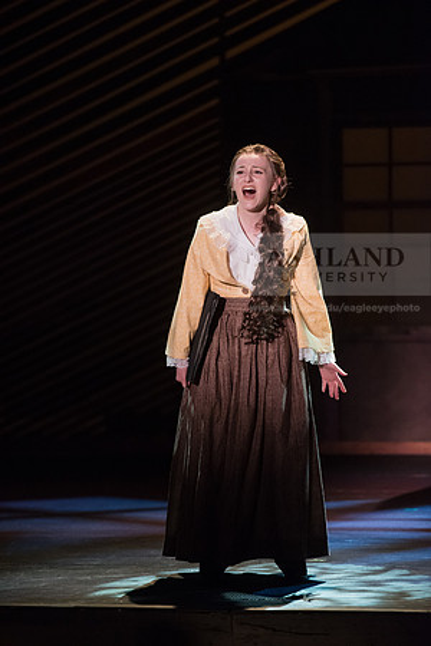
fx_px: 3591
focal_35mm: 200
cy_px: 323
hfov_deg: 6.9
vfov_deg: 10.3
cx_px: 216
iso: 4000
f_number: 2.8
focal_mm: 200
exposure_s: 1/320
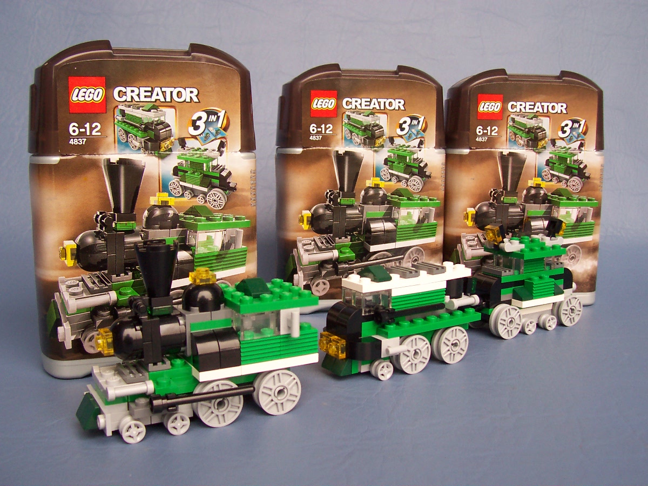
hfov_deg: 50.1
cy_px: 243
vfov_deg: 38.7
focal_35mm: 37
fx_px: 693
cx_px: 324
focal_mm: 5.6
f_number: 2.8
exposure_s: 1/180
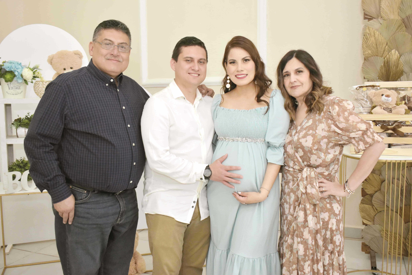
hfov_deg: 55.1
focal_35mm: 34
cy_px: 138
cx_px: 206
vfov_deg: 38.4
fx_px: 395
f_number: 5
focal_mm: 23
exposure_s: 1/80
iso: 1600
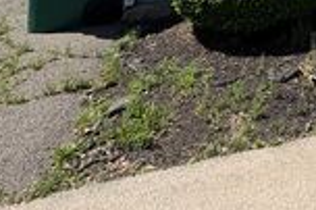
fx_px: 421
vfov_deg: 20.5
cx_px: 407
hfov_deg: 31.8
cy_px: -161
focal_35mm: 48
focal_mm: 2.22
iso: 25
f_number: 2.2
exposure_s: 1/770
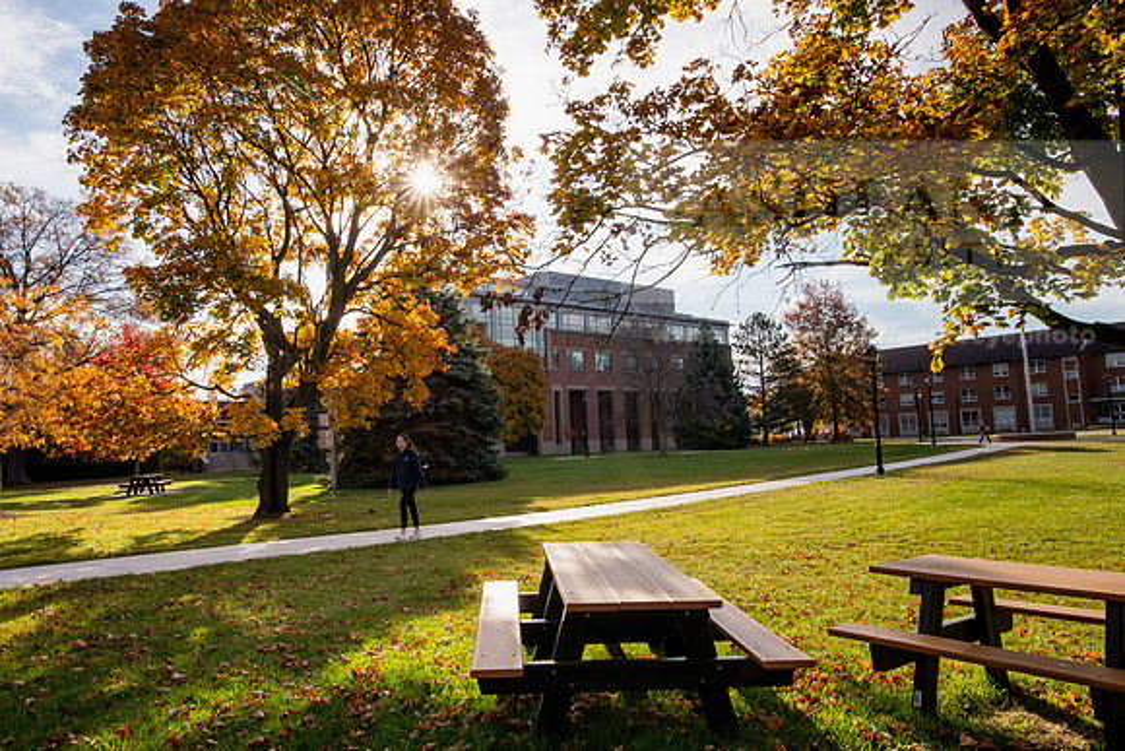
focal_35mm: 28
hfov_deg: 65.5
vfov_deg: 46.4
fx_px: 875
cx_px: 562
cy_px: 376
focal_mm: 28
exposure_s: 1/60
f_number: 20
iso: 200
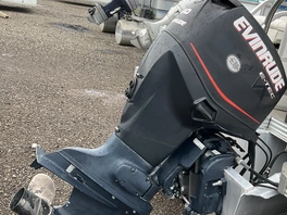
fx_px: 365
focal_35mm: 44
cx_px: 148
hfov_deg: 42.9
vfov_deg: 32.8
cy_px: 121
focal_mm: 3
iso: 20
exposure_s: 1/177
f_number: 1.8
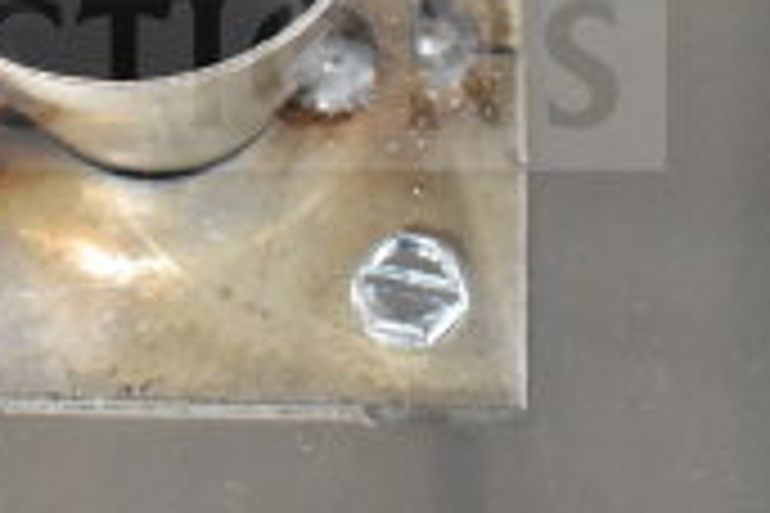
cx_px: 158
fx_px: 3310
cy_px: -187
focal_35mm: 155
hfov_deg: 13.2
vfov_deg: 8.7
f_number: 7.1
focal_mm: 29
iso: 6400
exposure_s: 1/200
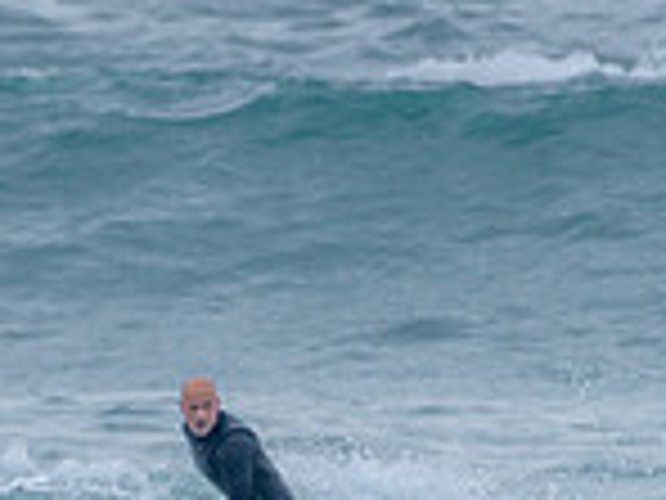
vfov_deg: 0.6
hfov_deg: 0.9
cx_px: 184
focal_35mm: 2312
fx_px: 44482
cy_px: 529
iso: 640
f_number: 5.6
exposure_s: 1/1250
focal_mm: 500
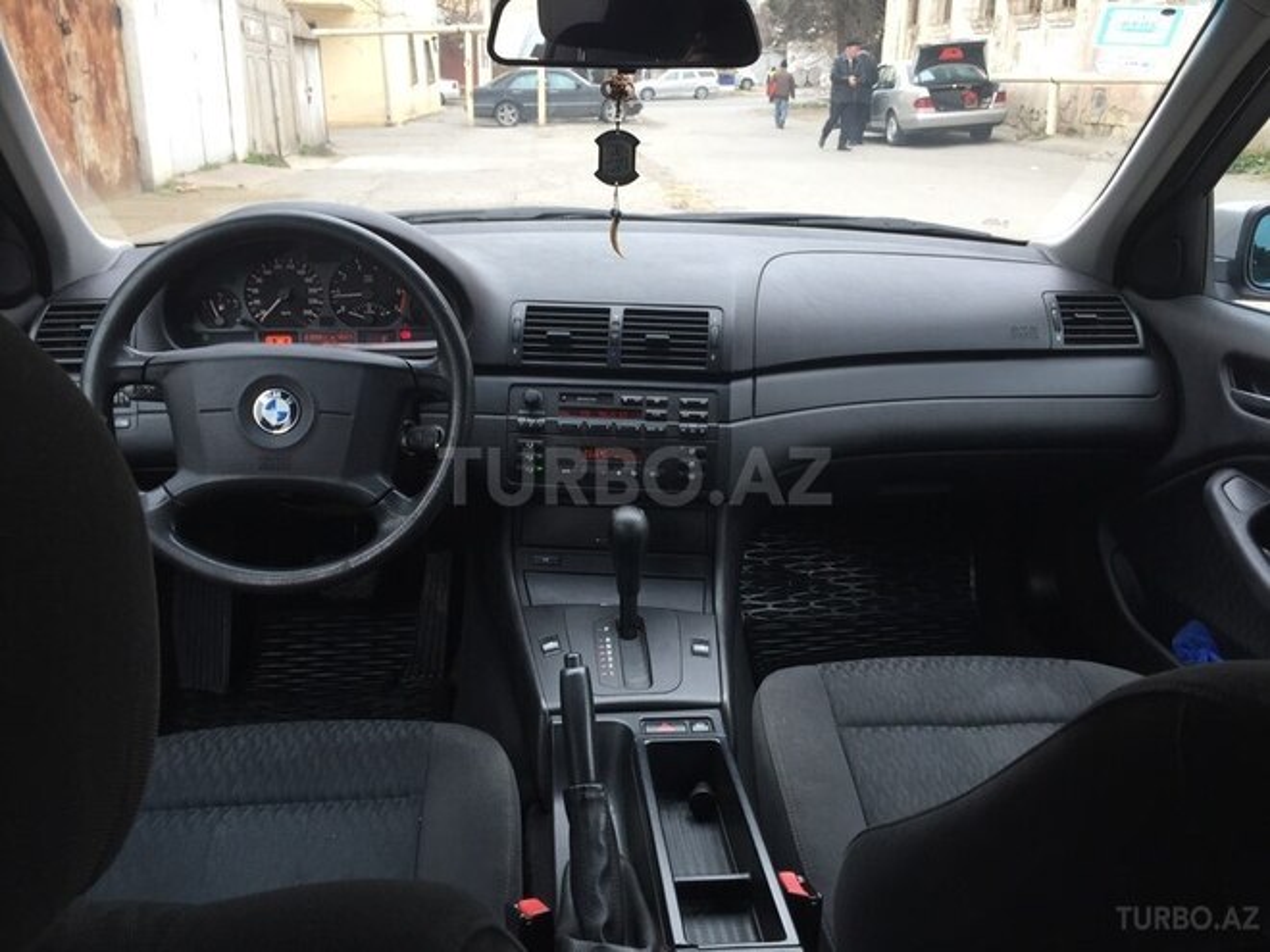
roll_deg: -1.3
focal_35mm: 29
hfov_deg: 61.7
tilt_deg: -21.3
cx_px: 635
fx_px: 1064
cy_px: 476
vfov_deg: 48.2
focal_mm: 4.15
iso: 32
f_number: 2.2
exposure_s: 1/50
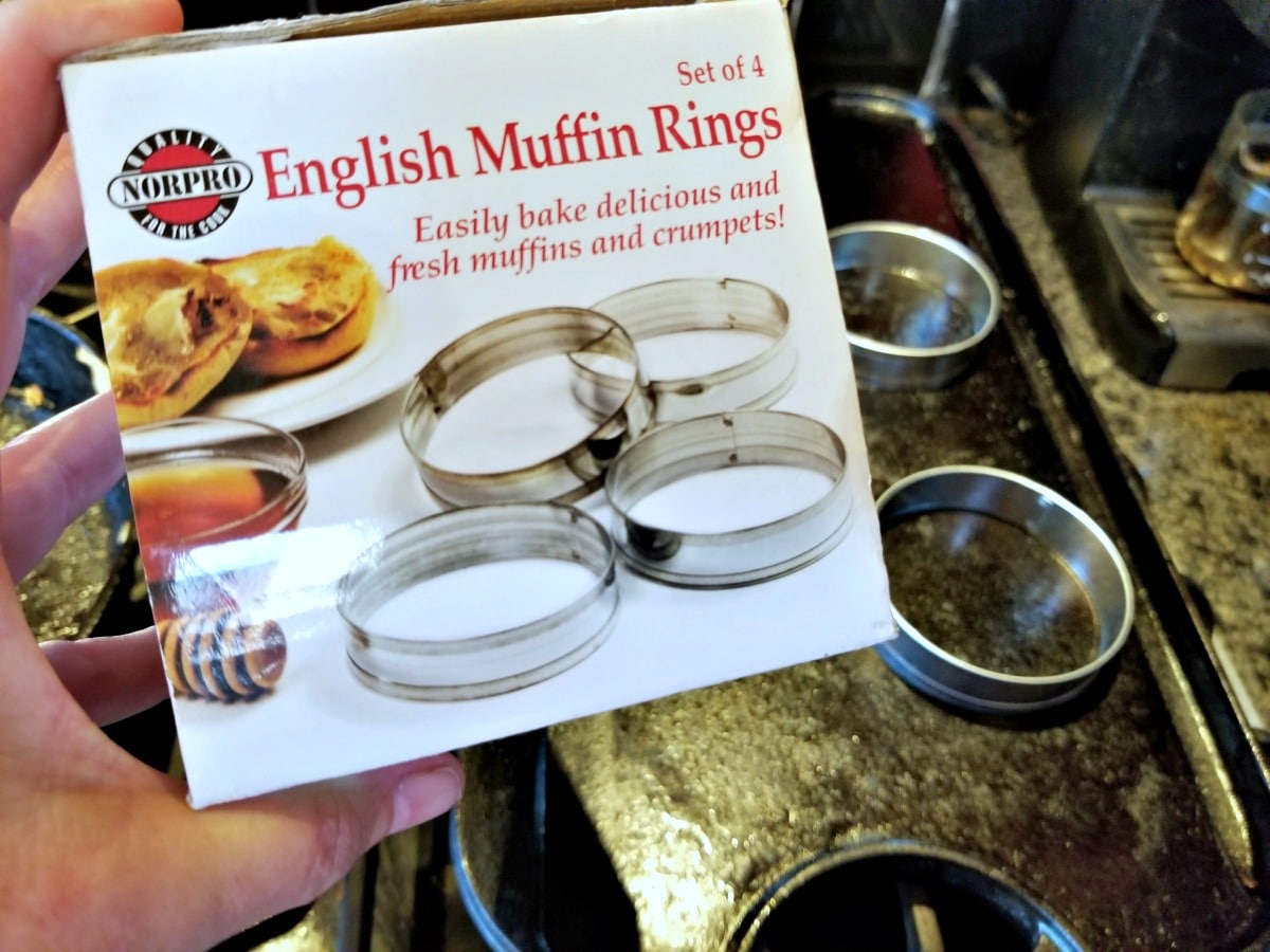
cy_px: 476
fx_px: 954
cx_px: 635
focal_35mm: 26
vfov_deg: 53.1
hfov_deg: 67.3
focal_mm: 4.25
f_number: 1.7
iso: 250
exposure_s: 1/24
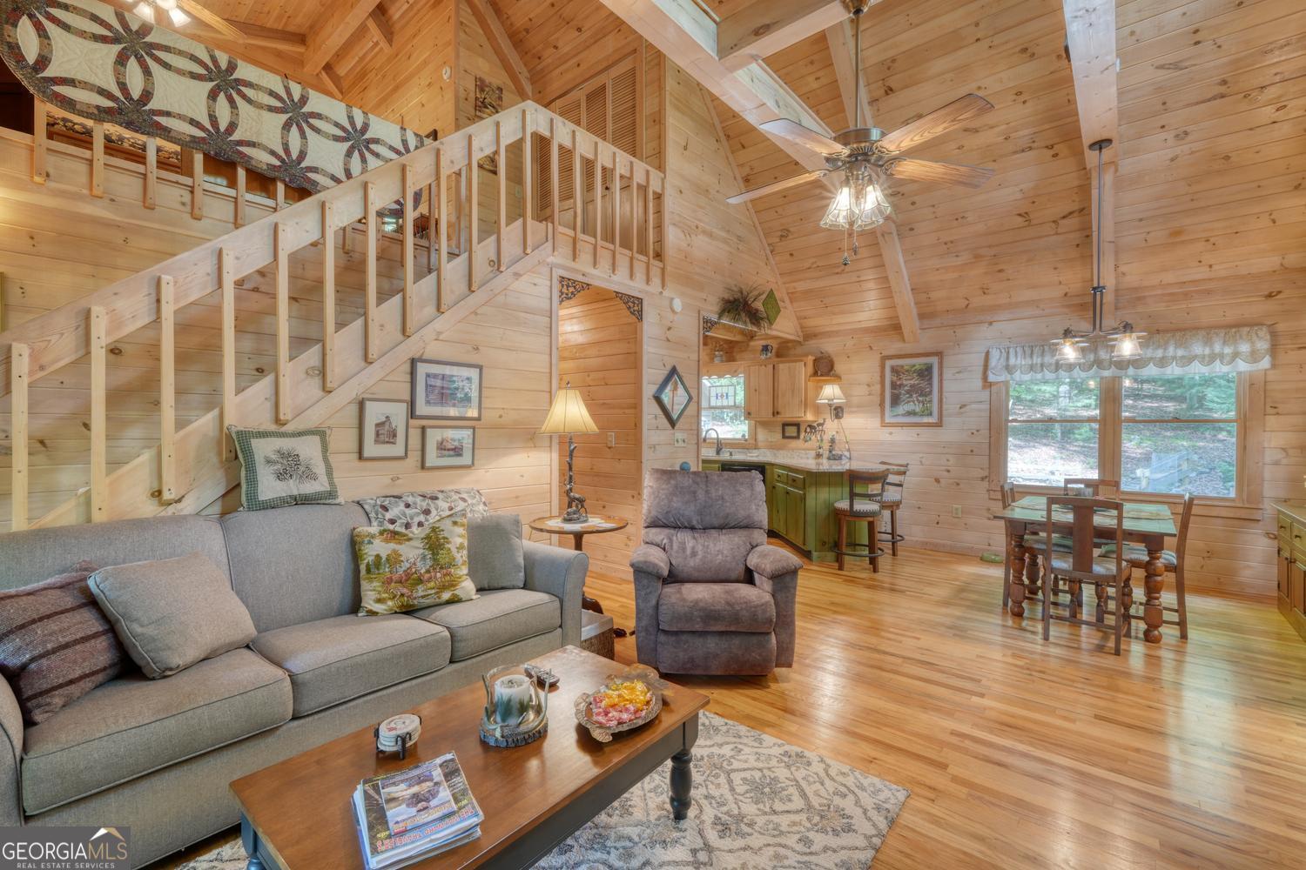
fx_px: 544
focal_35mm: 15
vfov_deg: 77.3
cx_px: 653
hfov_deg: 100.4
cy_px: 435
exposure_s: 1
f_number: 9
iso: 100
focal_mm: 10
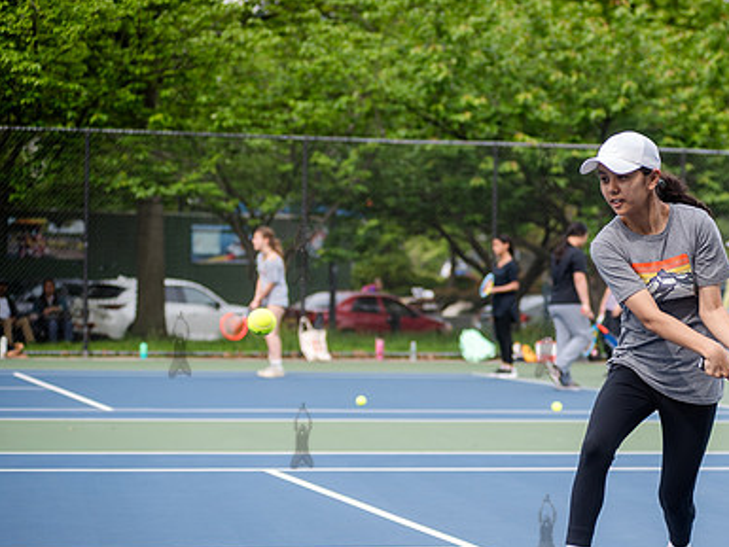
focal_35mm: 116
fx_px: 2444
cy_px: 344
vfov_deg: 12.8
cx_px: 545
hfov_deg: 16.9
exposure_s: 1/1000
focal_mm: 80
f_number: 3.5
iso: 200
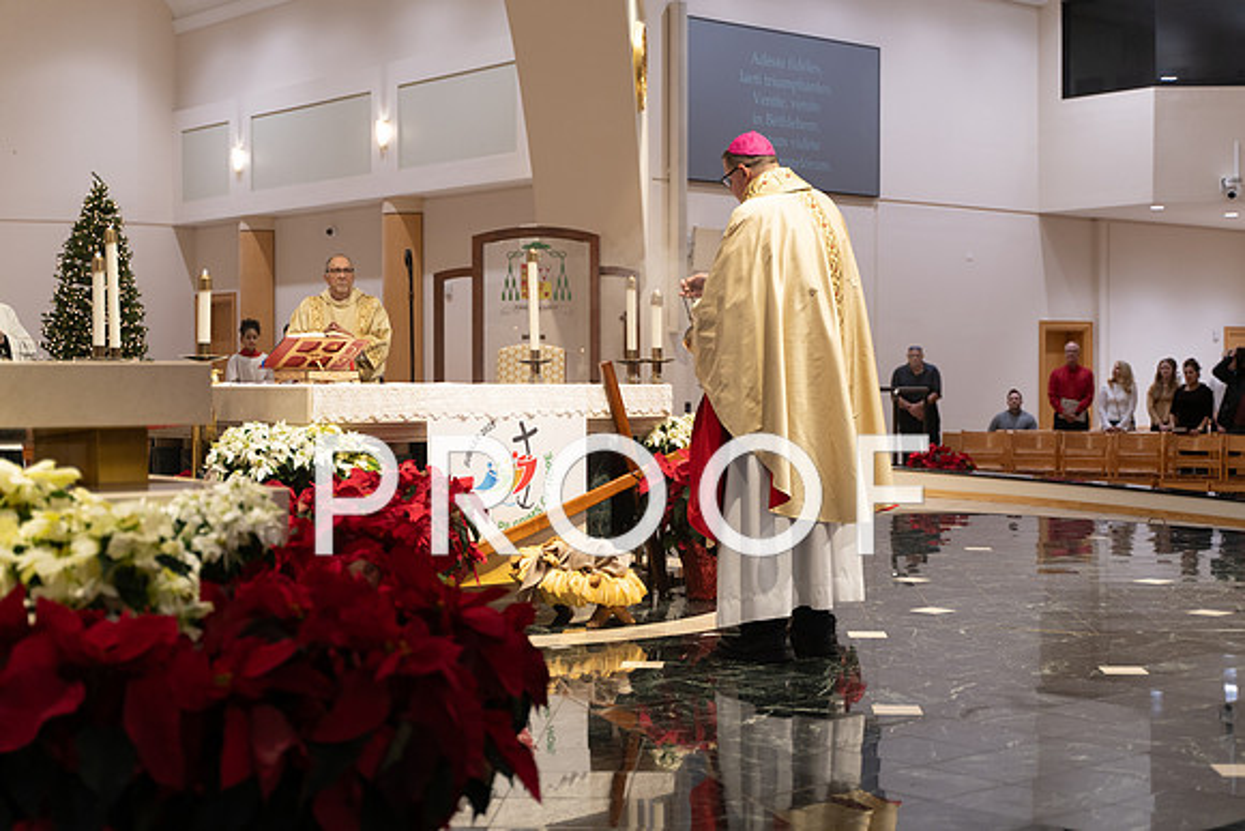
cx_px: 622
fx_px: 1833
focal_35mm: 53
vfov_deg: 25.5
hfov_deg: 37.5
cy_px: 416
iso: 800
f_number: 2.8
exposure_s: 1/160
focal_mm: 53
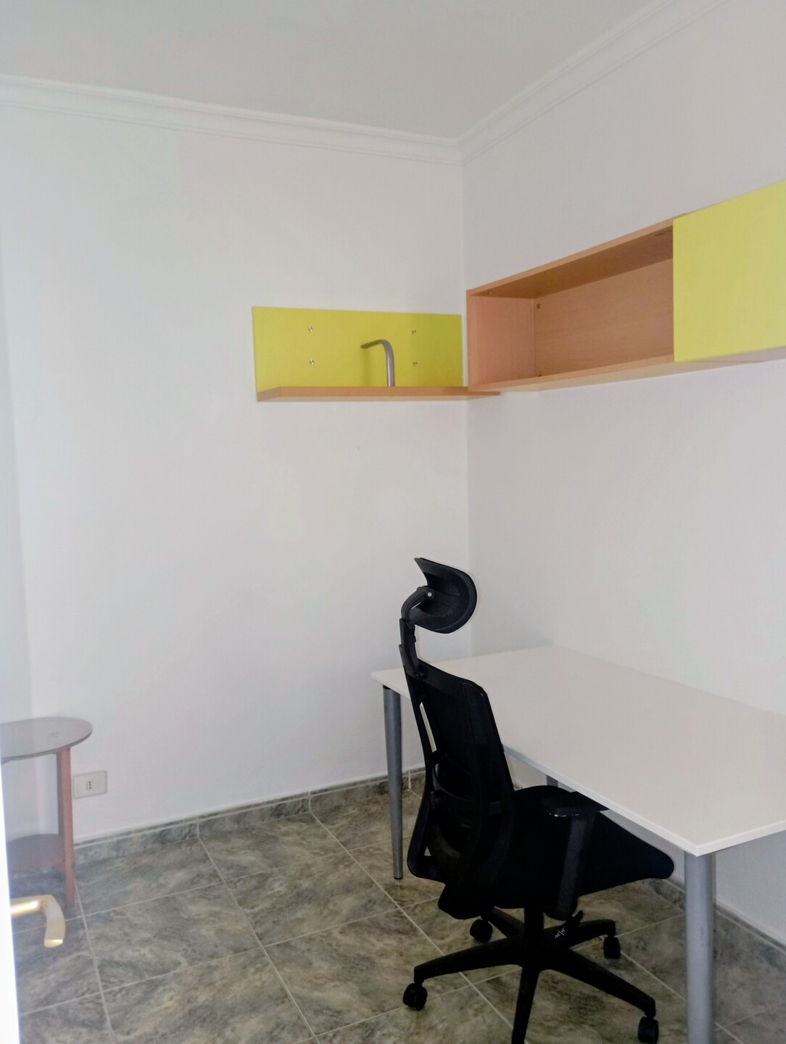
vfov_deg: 63.4
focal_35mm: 28
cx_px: 393
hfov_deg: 49.8
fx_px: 846
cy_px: 522
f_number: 1.8
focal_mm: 4.27
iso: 636
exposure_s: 1/10
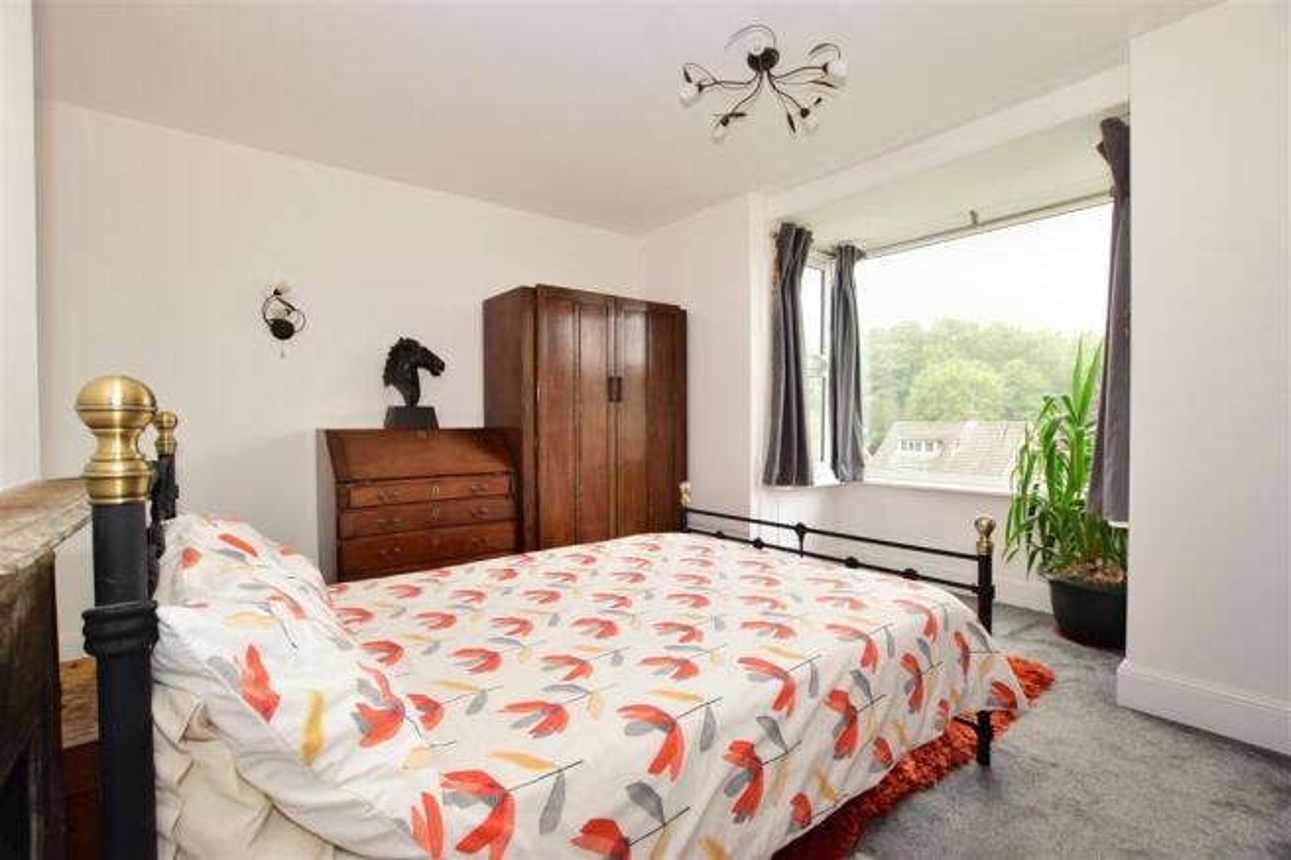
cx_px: 646
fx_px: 538
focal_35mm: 15
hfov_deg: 100.4
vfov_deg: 77.3
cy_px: 430
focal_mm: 10
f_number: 6.3
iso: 640
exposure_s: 1/30
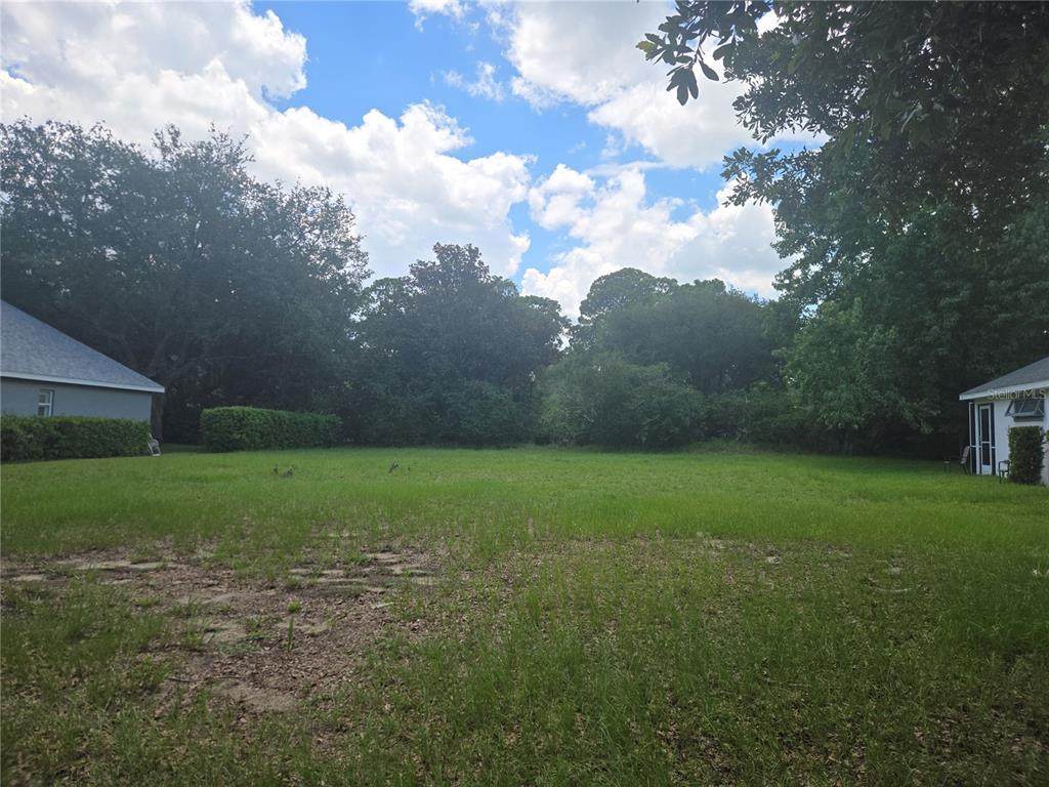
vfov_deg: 58.9
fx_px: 697
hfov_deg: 73.9
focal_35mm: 23
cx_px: 524
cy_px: 394
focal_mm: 5.4
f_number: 1.8
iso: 25
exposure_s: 1/1453
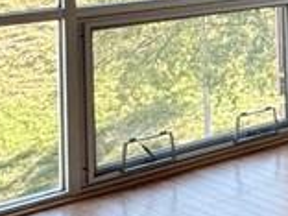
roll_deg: +1.2
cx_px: 600
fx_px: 765
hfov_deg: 15.9
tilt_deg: +0.4
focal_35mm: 92
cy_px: -96
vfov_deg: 15.0
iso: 160
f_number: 2.2
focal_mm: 2.22
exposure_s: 1/99
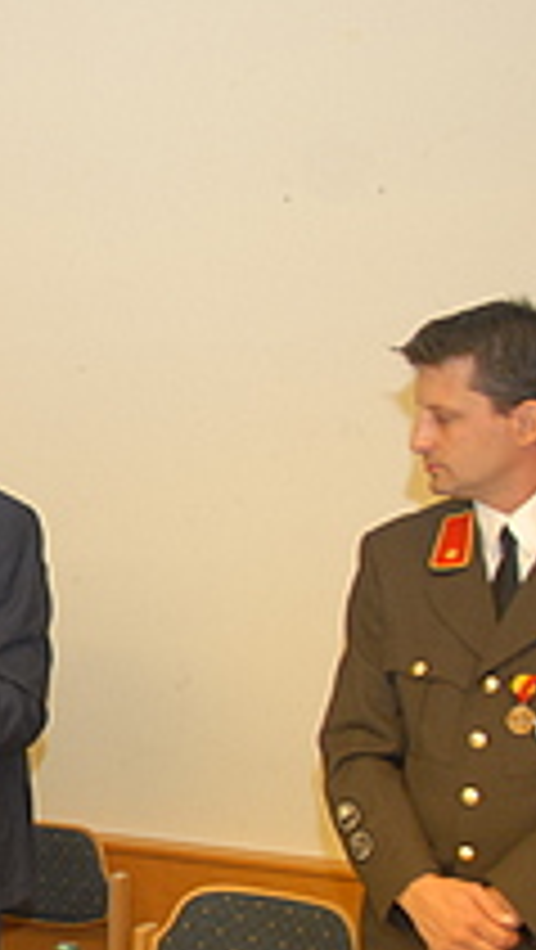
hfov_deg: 15.7
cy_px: 660
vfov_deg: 29.4
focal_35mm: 71
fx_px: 1790
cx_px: -268
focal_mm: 20
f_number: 3.5
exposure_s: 1/30
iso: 800
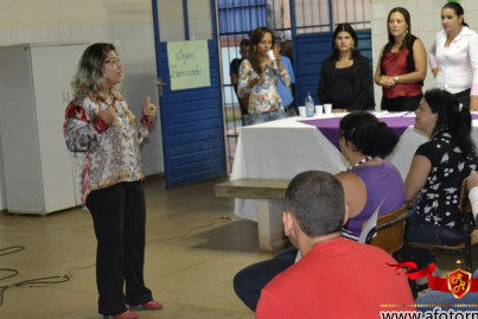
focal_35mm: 67
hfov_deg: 30.1
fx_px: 890
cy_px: 144
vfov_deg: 20.3
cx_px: 256
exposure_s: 1/60
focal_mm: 36
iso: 3200
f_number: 5
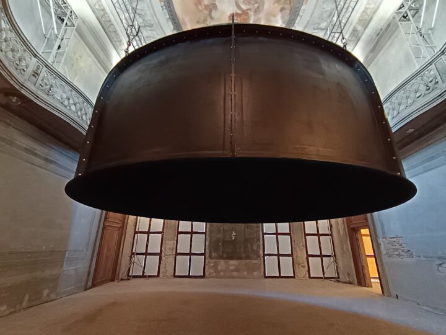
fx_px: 219
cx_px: 223
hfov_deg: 91.0
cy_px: 168
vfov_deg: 74.7
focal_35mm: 17
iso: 770
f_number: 2.2
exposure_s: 1/25
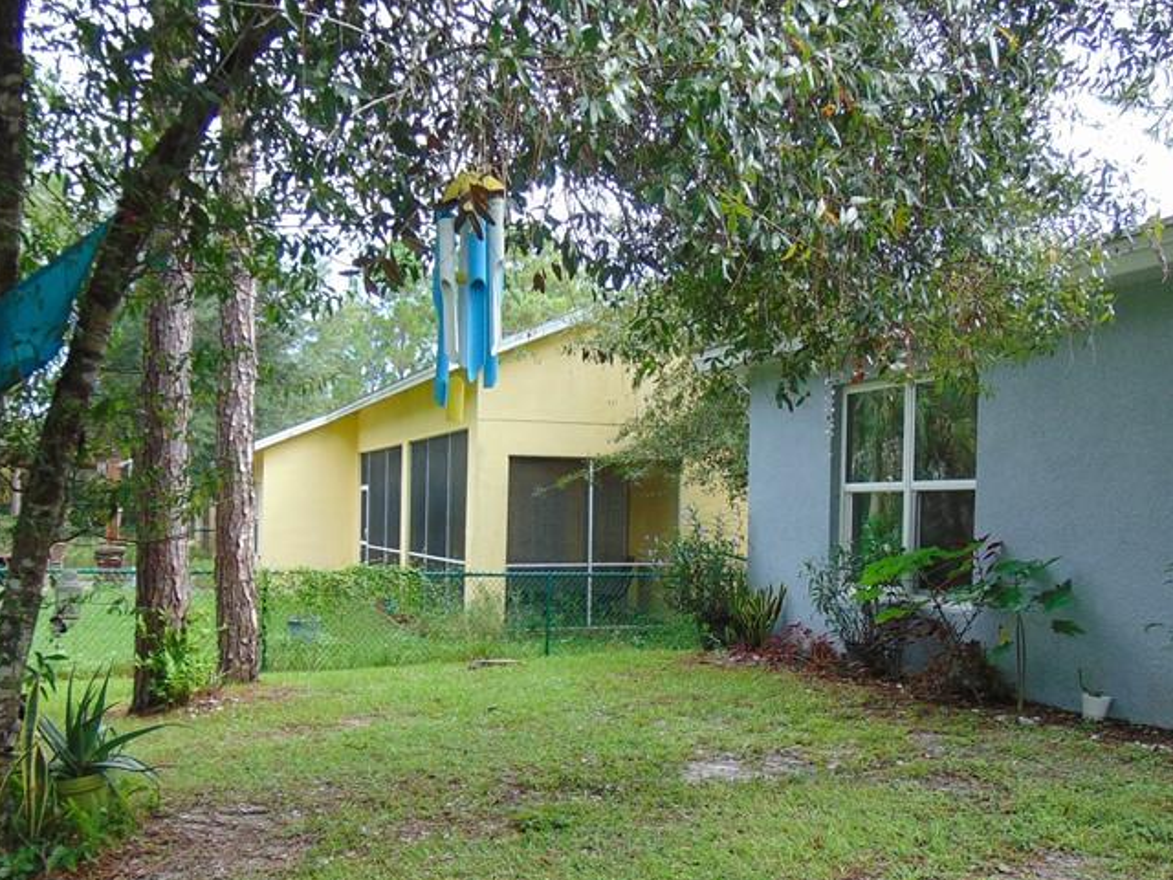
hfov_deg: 46.7
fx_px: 1355
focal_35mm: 40
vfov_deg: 35.7
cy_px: 556
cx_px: 517
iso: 80
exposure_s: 1/160
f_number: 3
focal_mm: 4.5
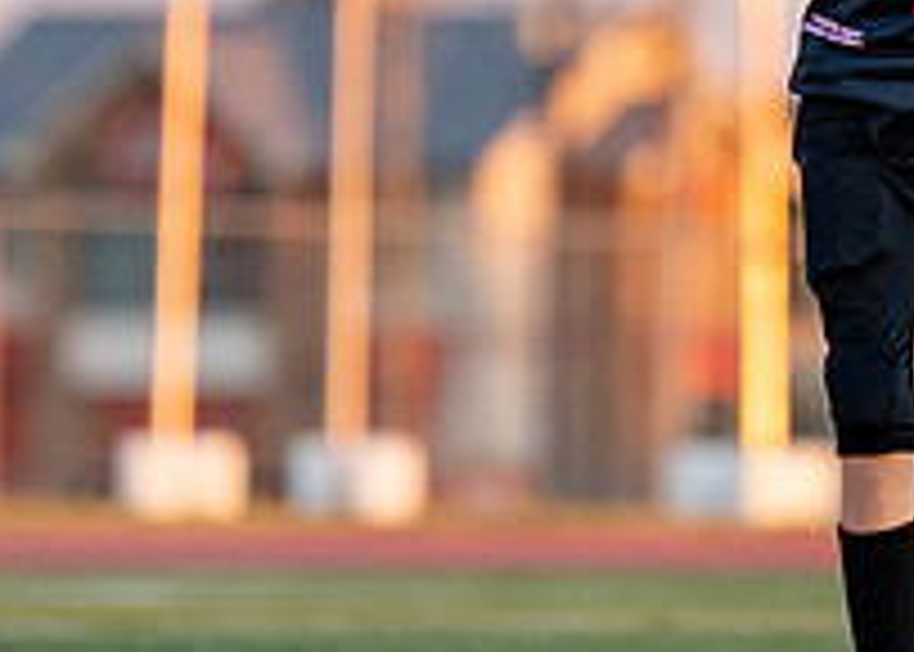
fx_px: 25232
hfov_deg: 2.1
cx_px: 746
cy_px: -203
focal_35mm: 972
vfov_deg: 1.5
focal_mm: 200
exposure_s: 1/1250
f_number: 2.8
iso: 800
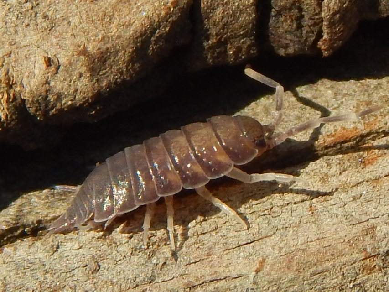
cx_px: 194
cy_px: 146
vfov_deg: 13.0
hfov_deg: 17.3
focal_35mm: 114
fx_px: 1281
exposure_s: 1/1000
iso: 125
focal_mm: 20.5
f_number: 4.6
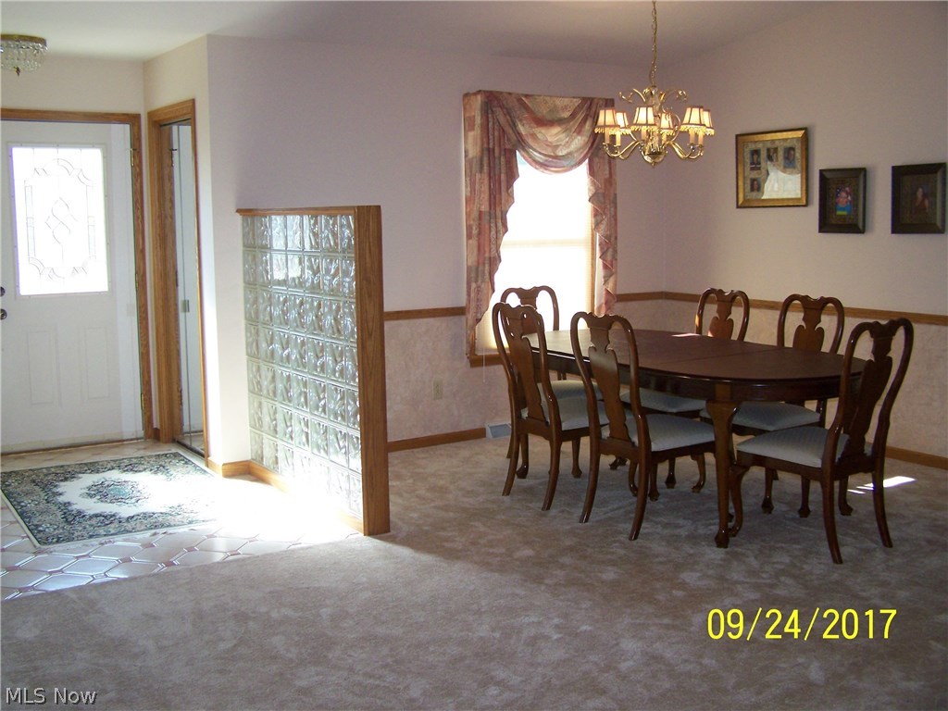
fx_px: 1041
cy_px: 356
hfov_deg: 49.0
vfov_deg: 37.7
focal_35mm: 38
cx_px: 474
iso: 160
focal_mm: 6.3
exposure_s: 1/60
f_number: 2.8
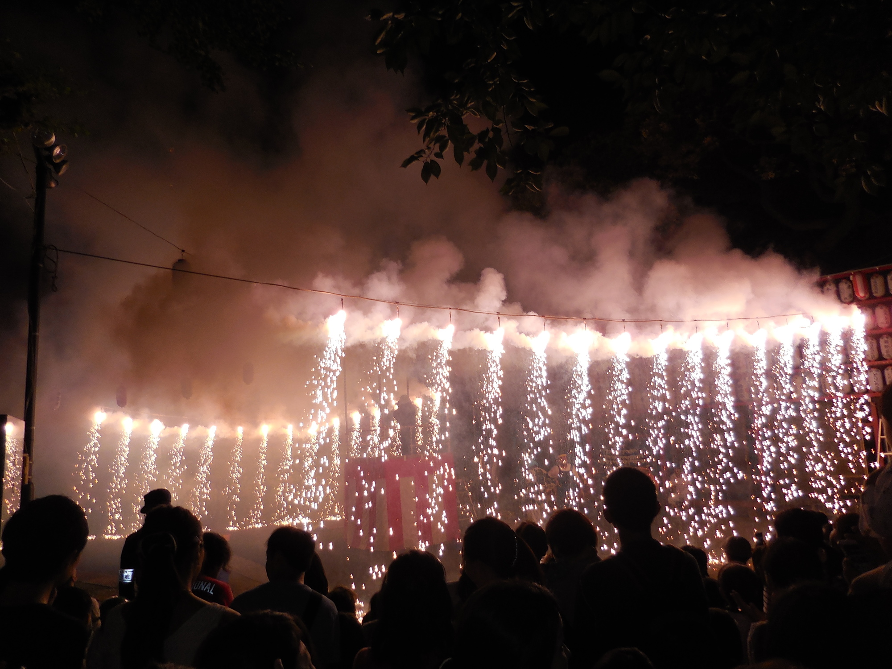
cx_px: 446
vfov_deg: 54.9
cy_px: 334
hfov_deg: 69.4
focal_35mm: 25
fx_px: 644
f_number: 3.3
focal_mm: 4.5
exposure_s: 1/100
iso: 125
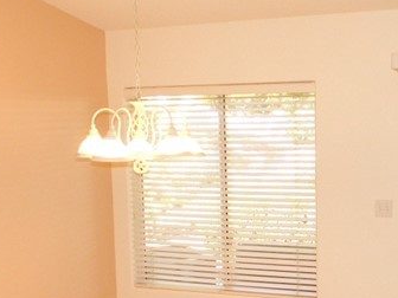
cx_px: 285
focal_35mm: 70
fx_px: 805
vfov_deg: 20.7
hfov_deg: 27.5
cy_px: 246
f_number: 3
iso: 200
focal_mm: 4
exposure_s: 1/30
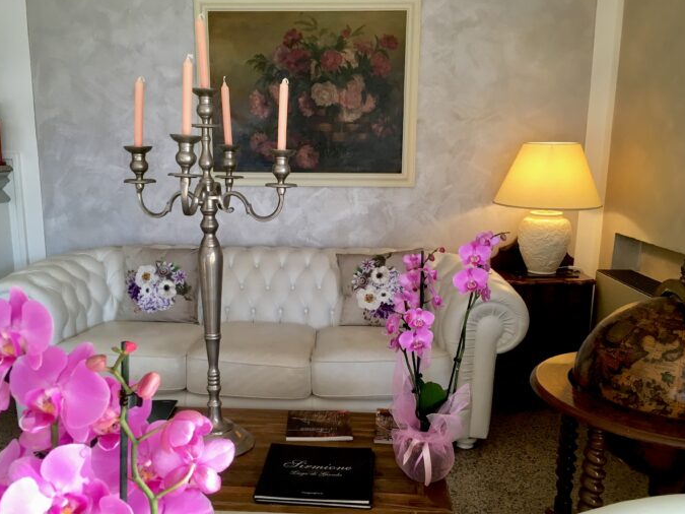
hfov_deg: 55.3
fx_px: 653
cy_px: 286
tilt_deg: -12.0
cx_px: 321
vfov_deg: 42.9
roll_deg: -0.3
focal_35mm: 33
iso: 40
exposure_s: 1/33
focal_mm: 4.15
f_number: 2.2
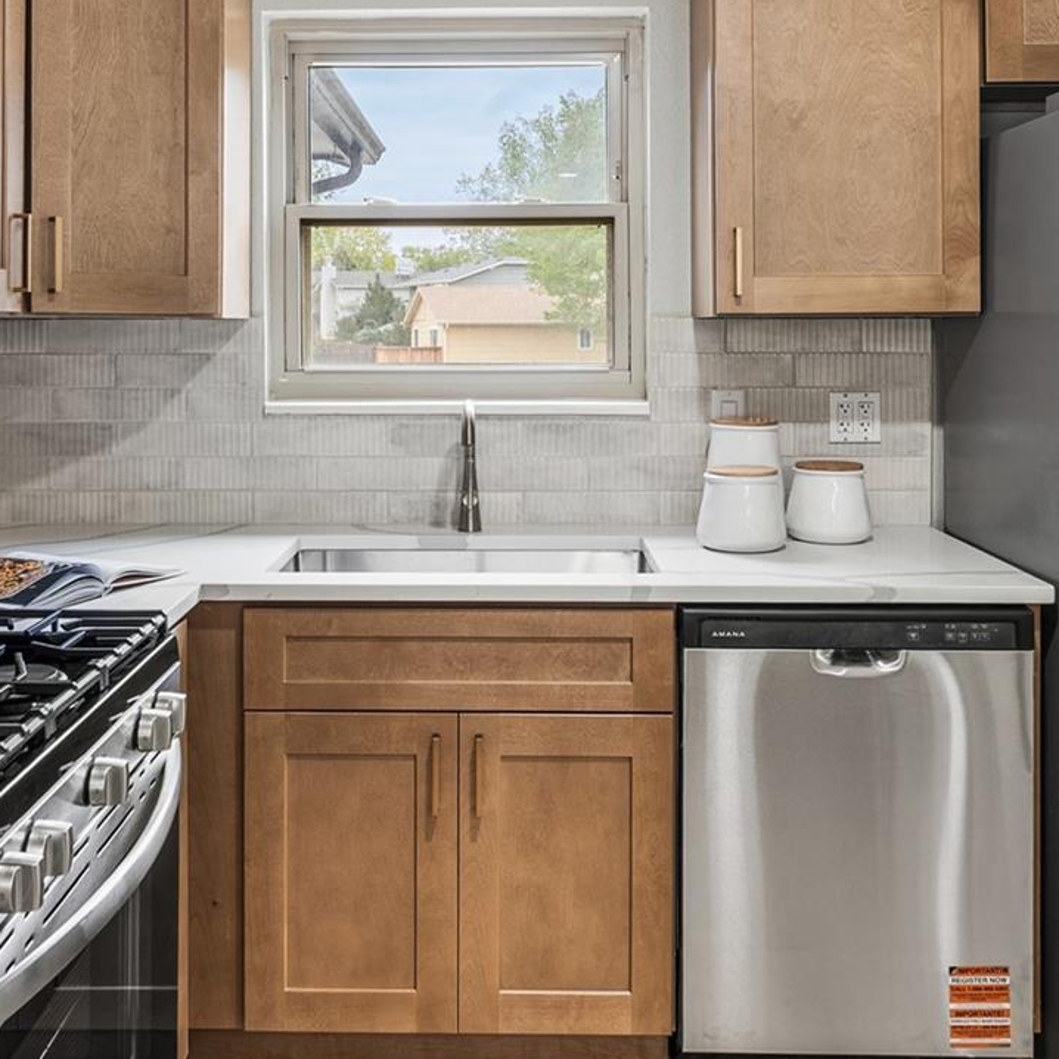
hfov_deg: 46.0
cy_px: 329
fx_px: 1246
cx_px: 503
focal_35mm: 36
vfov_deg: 45.2
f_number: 8
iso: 200
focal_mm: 19
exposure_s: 1/50
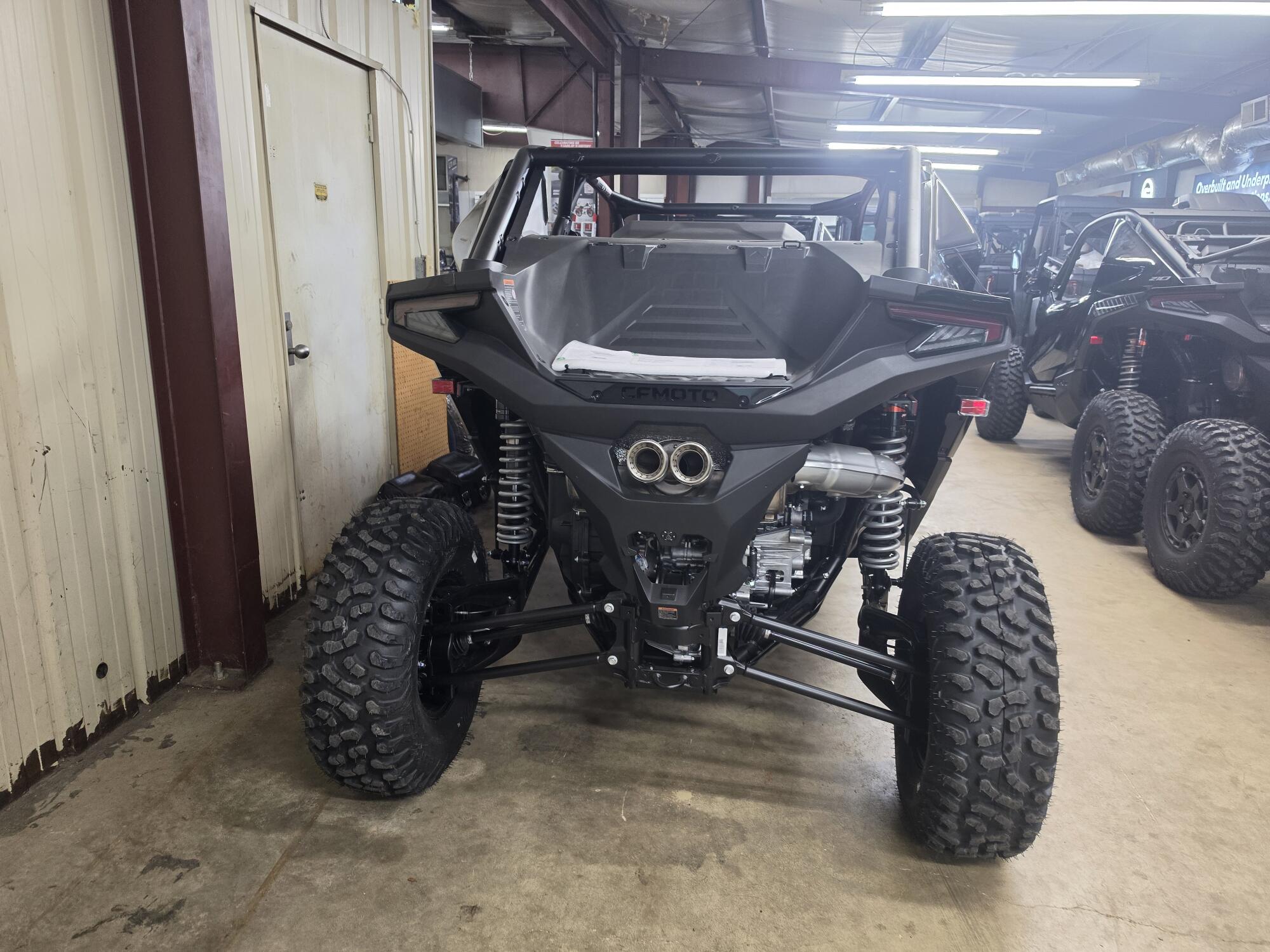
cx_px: 635
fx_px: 844
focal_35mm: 23
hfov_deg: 73.9
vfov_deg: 58.9
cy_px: 476
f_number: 1.4
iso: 160
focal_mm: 6.5
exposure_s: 1/120
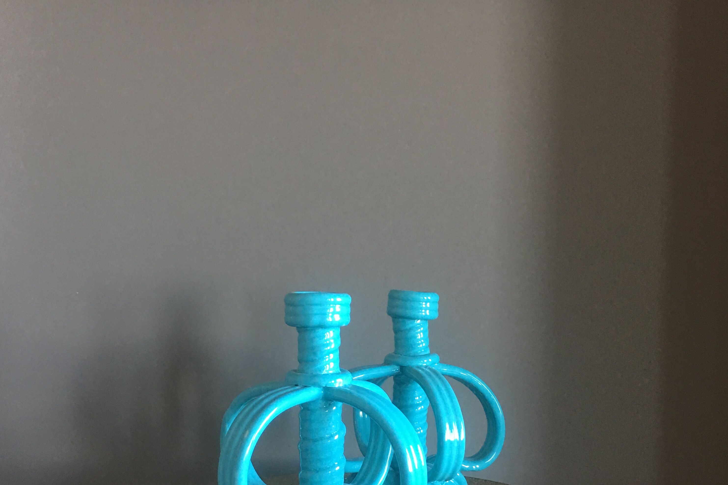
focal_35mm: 41
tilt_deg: -4.5
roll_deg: +0.1
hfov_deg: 47.4
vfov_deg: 32.4
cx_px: 359
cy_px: 314
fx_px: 829
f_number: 2.2
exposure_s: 1/17
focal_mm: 4.15
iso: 64
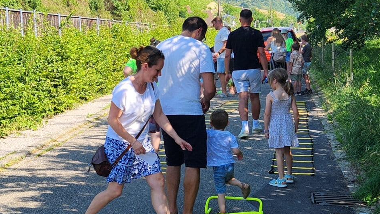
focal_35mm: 68
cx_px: 101
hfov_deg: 30.5
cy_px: 106
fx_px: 685
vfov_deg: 17.7
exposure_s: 1/771
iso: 20
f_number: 1.8
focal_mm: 5.4
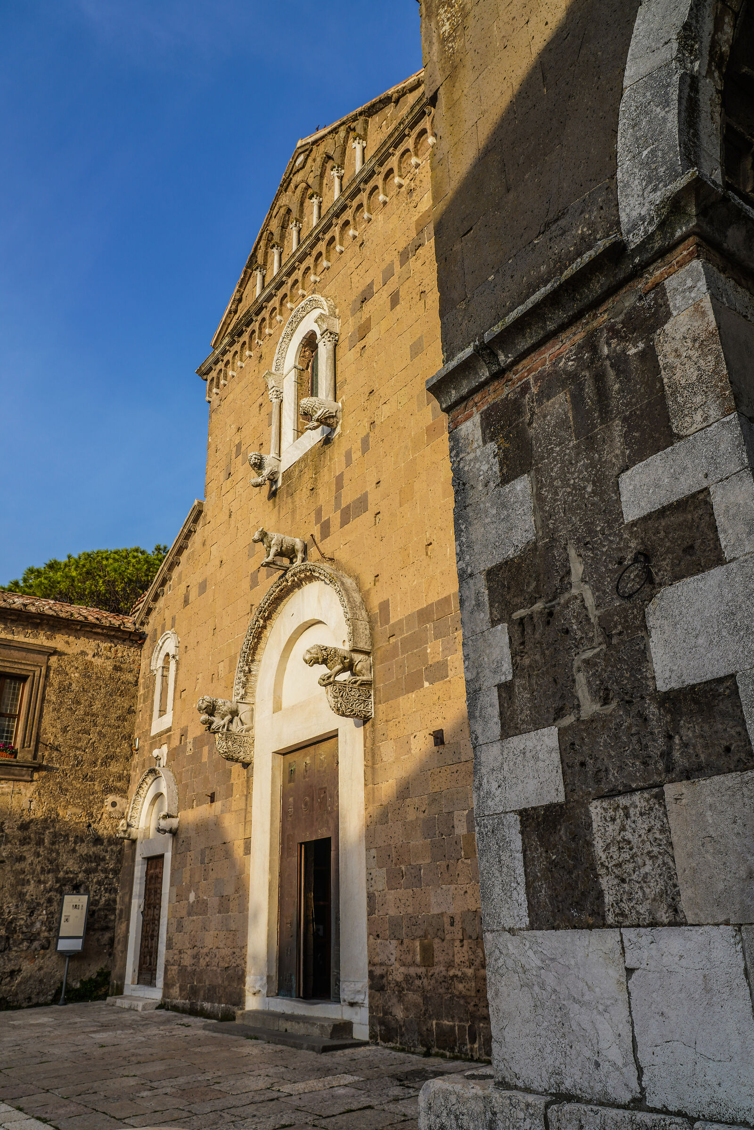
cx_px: 377
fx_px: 785
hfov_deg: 51.3
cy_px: 565
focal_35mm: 25
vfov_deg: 71.5
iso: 100
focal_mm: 25
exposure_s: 1/125
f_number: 8
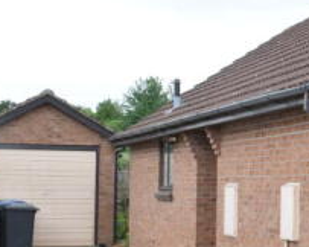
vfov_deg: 15.4
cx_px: 427
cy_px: 153
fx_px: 914
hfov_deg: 17.7
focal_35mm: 100
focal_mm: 22
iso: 800
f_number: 13
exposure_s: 1/125
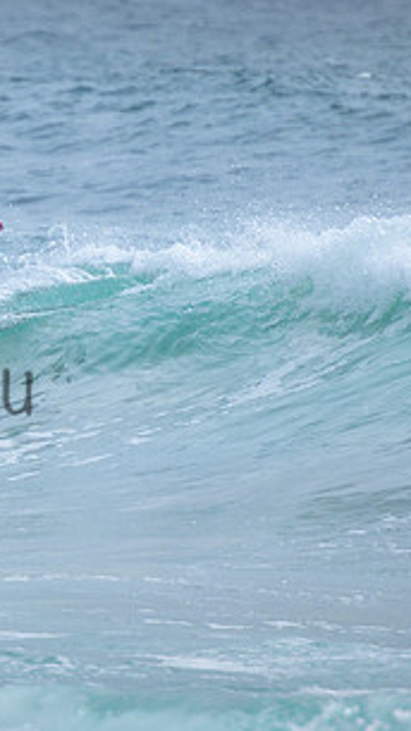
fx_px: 21149
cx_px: -123
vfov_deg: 2.0
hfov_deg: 1.1
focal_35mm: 1091
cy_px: 286
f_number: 5.6
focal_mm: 400
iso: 220
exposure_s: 1/2000
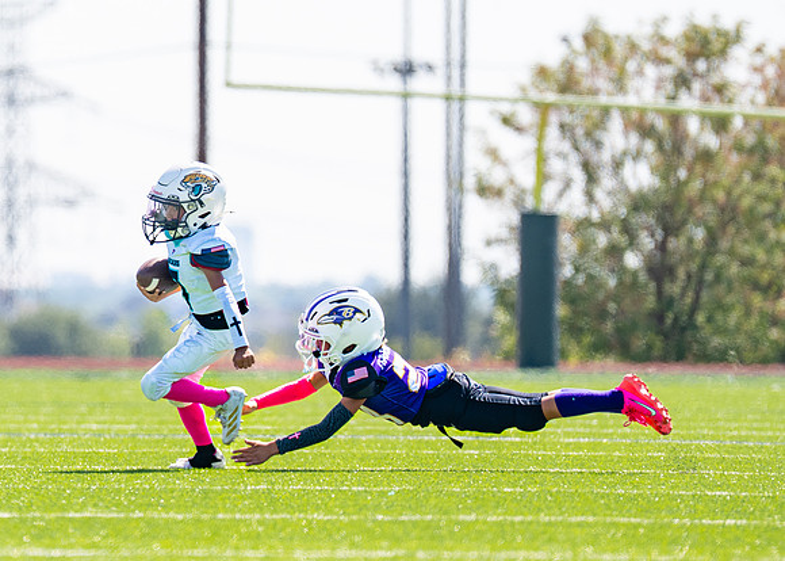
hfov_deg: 4.3
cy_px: 207
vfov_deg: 3.1
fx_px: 10388
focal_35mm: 466
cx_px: 88
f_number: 2.8
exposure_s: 1/1600
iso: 100
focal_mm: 200
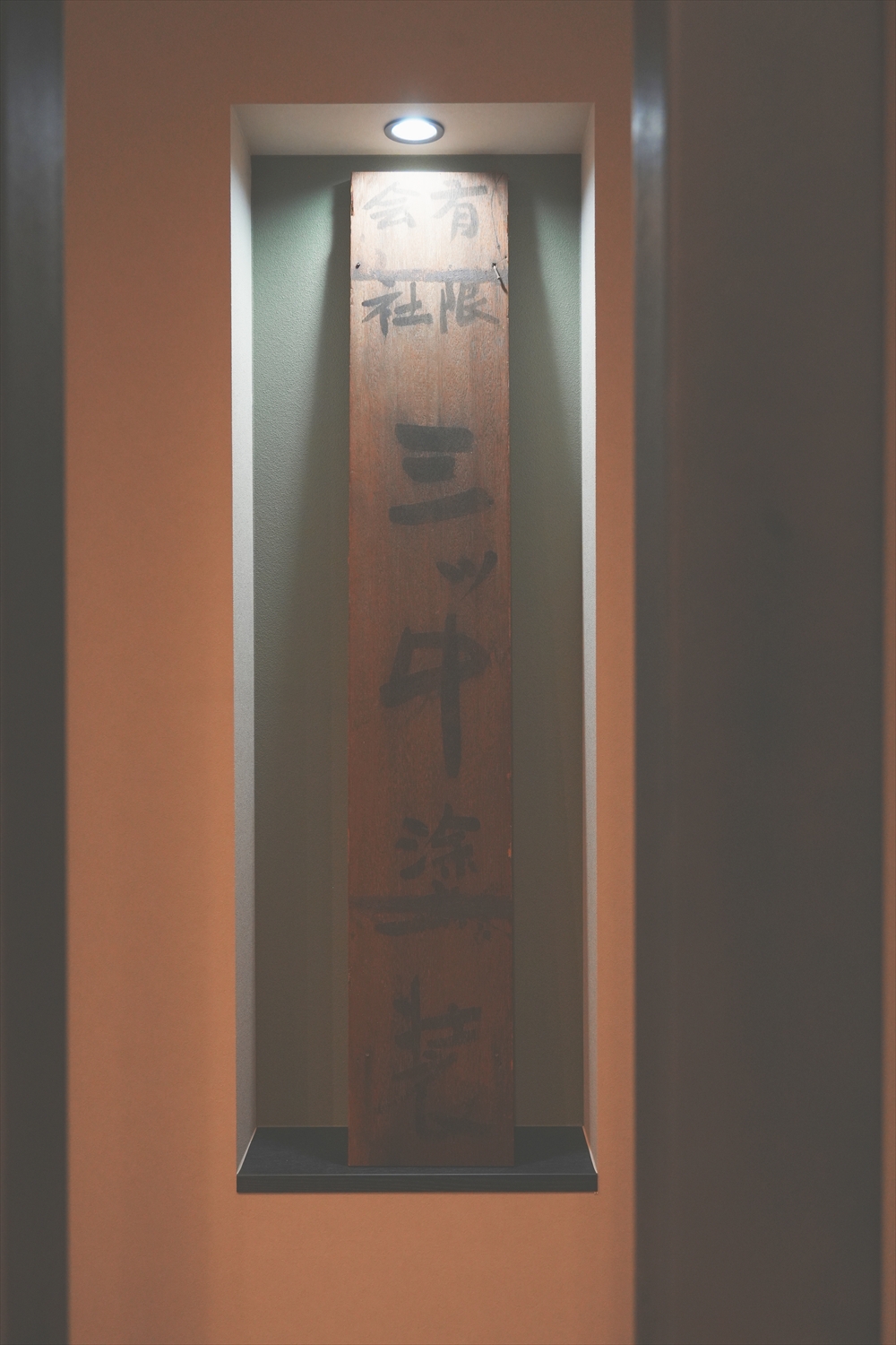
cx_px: 448
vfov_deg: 57.2
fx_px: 1232
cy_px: 672
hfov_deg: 40.0
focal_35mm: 33
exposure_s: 1/125
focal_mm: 33
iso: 1000
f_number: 5
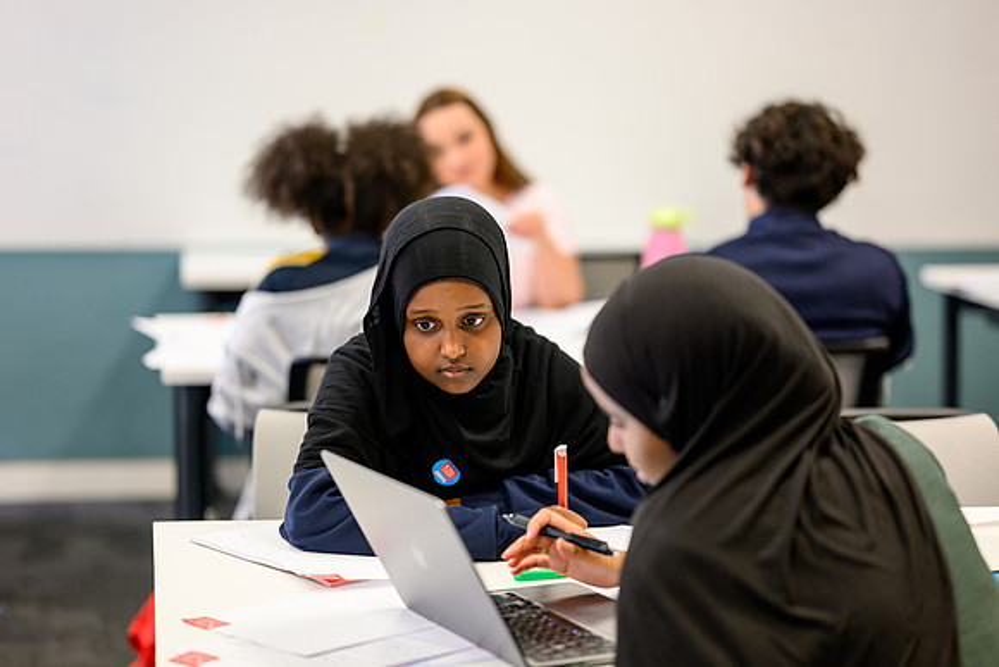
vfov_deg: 15.8
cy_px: 334
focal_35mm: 87
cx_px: 500
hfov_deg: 23.5
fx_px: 2405
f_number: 1.8
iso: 2200
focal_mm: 85
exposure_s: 1/400
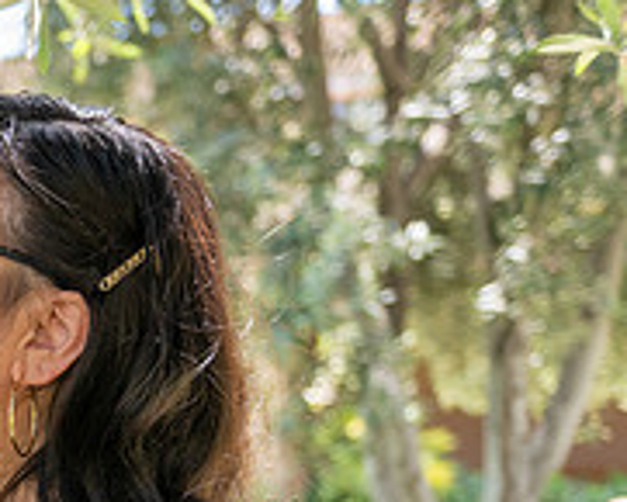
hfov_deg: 18.2
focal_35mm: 93
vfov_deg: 15.8
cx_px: -329
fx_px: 1727
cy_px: 635
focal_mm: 31
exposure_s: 1/400
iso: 320
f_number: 3.2
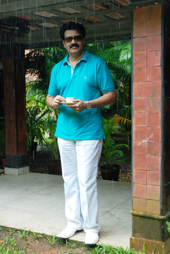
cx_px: 85
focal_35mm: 46
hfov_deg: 29.0
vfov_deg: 42.3
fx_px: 329
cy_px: 127
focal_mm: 31
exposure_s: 1/80
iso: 320
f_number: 5
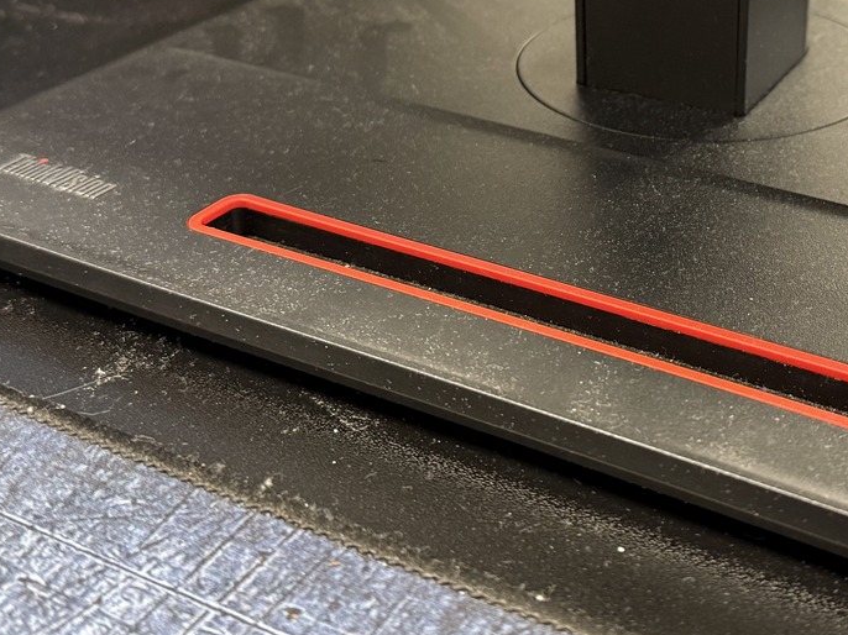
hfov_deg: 33.6
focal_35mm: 56
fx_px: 1371
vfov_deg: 25.6
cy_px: 120
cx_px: 642
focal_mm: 6.76
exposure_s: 1/50
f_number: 1.78
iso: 400
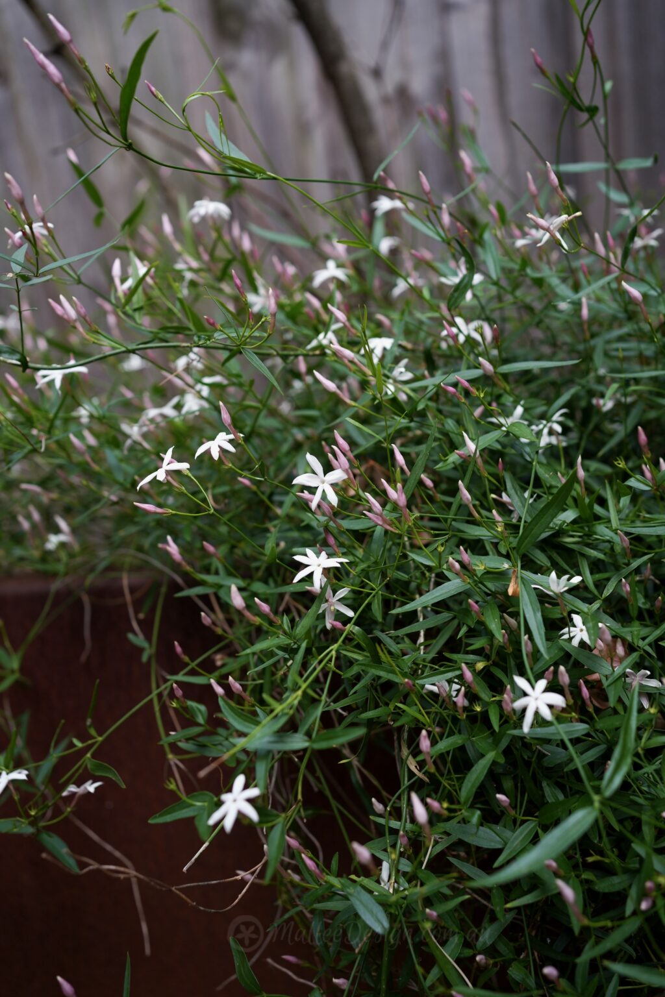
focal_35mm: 35
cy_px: 498
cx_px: 332
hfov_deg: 37.9
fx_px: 970
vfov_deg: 54.4
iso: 200
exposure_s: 1/160
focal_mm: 35
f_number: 4
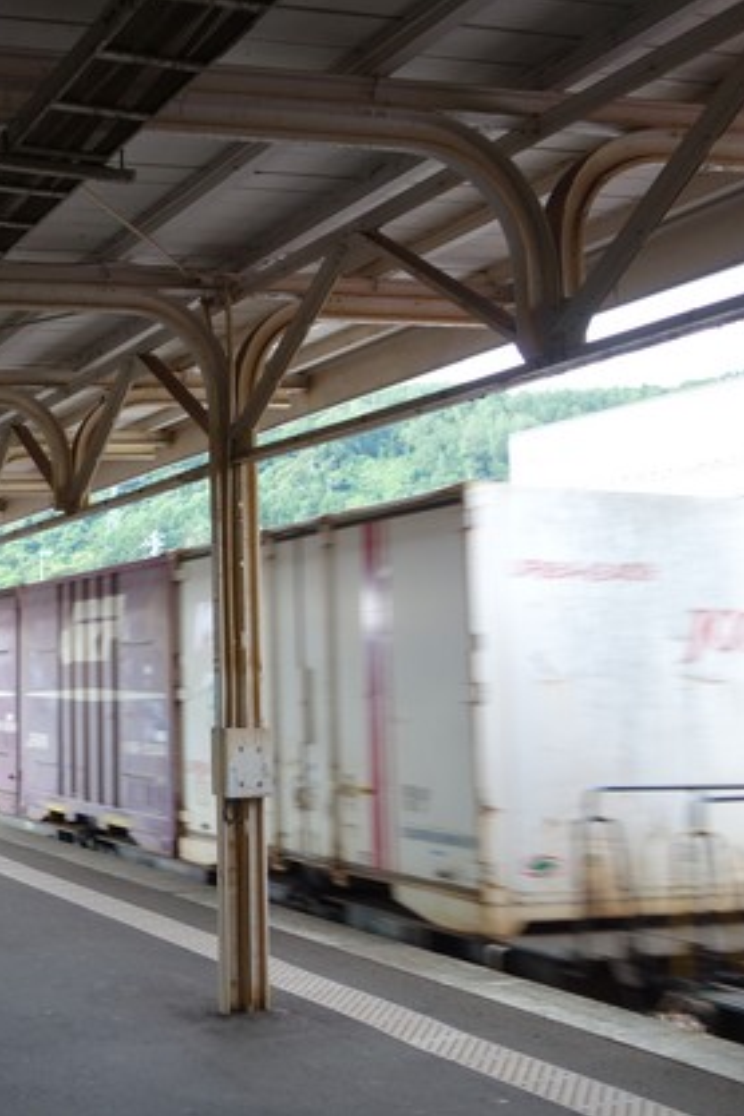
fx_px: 1333
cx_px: -56
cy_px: 563
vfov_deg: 45.4
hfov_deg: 28.6
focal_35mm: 43
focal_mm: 10.4
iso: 160
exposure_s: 1/125
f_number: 2.5
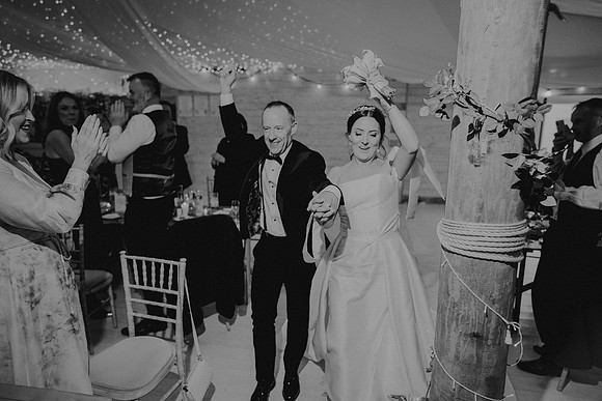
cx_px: 301
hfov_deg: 73.7
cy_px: 200
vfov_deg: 53.2
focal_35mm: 24
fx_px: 401
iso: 400
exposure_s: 1/200
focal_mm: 24
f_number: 2
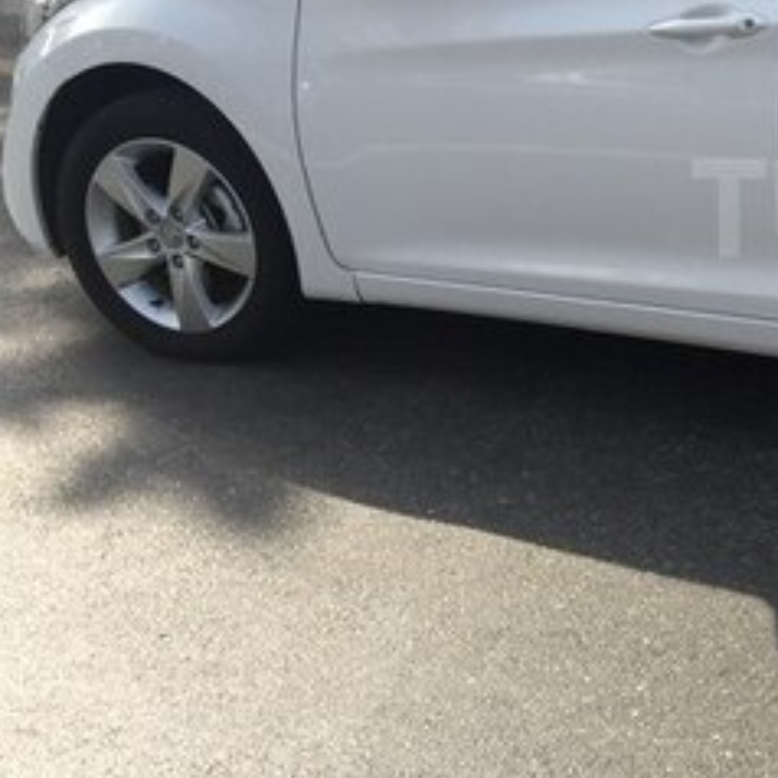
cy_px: 208
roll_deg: +0.4
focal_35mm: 71
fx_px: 1805
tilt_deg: -15.4
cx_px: 1026
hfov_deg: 21.8
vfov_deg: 24.1
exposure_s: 1/1099
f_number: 2.2
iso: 32
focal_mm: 4.15
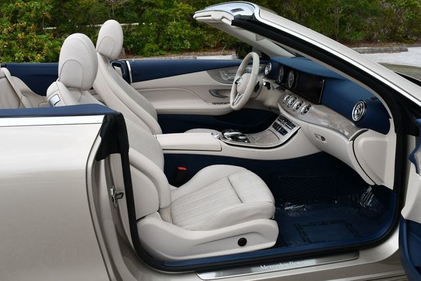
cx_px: 210
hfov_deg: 53.1
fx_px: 421
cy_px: 140
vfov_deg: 36.9
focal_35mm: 36
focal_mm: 18
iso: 125
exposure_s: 1/250
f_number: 8
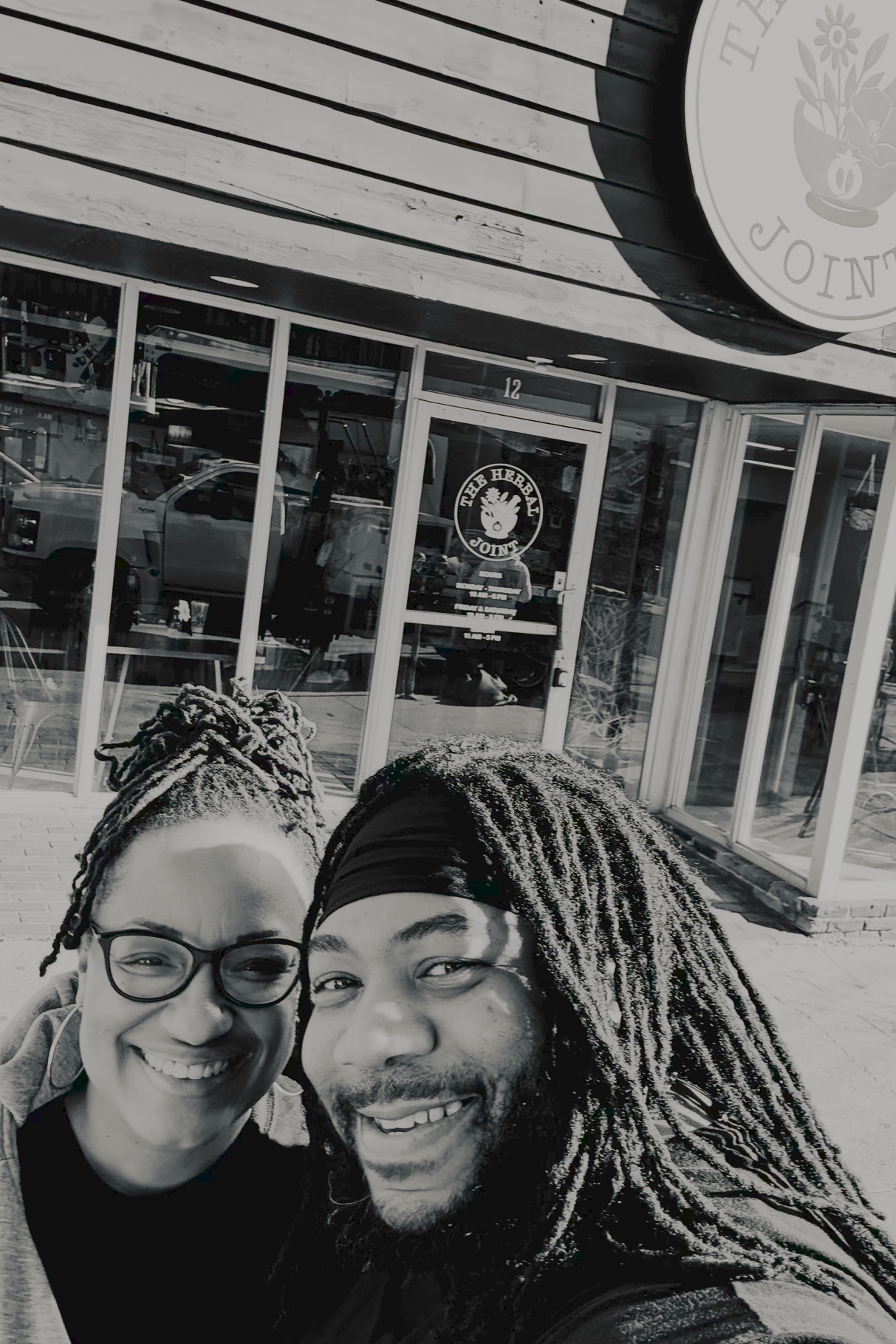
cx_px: 516
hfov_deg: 41.0
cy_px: 656
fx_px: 1195
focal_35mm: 32
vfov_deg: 58.7
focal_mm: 2.69
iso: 32
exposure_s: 1/172
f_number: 1.9
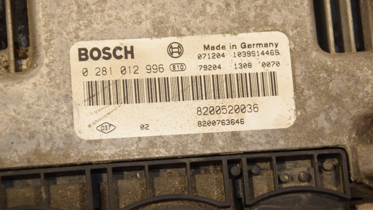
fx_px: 1637
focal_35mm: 166
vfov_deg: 7.3
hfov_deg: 13.0
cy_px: 111
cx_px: 186
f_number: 6.3
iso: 800
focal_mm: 105
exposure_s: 1/200
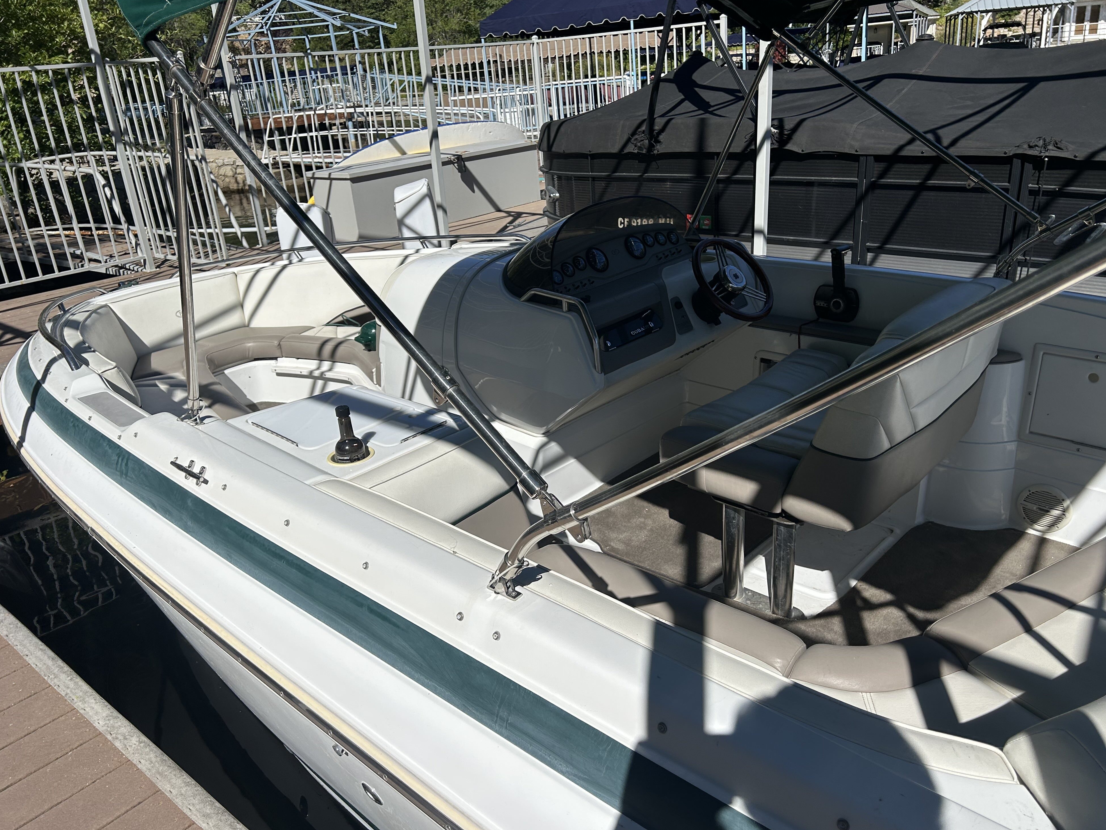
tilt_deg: -20.9
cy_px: 414
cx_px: 569
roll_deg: +5.8
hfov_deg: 65.3
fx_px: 863
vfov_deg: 51.4
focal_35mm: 27
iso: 50
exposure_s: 1/9434
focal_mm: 5.7
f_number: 1.5
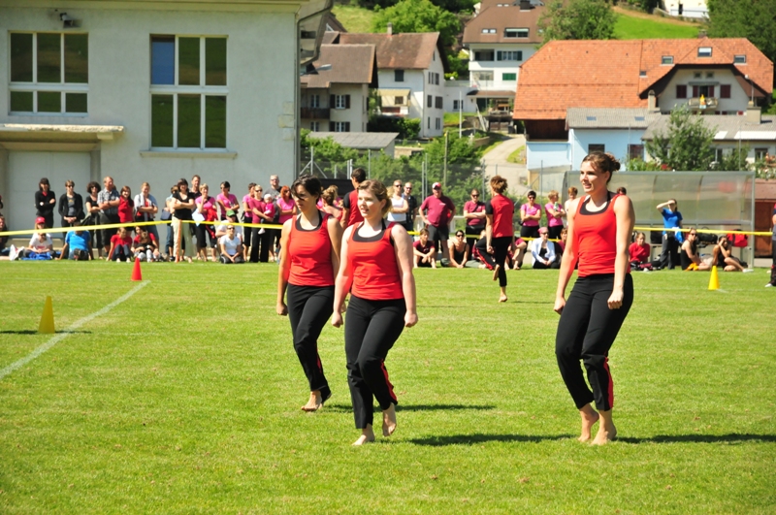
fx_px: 2260
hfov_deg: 19.5
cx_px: 388
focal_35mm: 105
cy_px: 258
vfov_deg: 13.0
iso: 1000
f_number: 4.5
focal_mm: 70
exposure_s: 1/5000
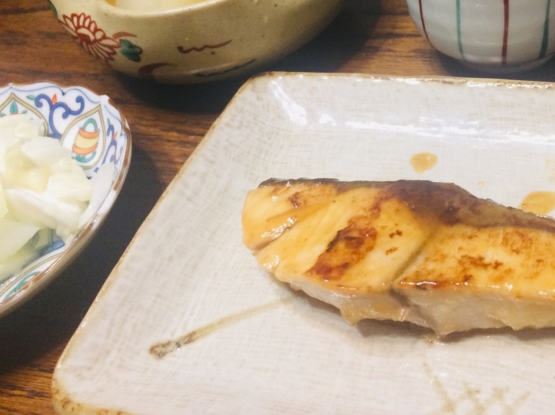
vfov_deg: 34.1
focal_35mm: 42
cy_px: 152
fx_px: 673
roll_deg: +9.4
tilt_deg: -43.1
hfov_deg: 43.7
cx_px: 400
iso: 125
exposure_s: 1/30
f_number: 2.2
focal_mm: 4.15
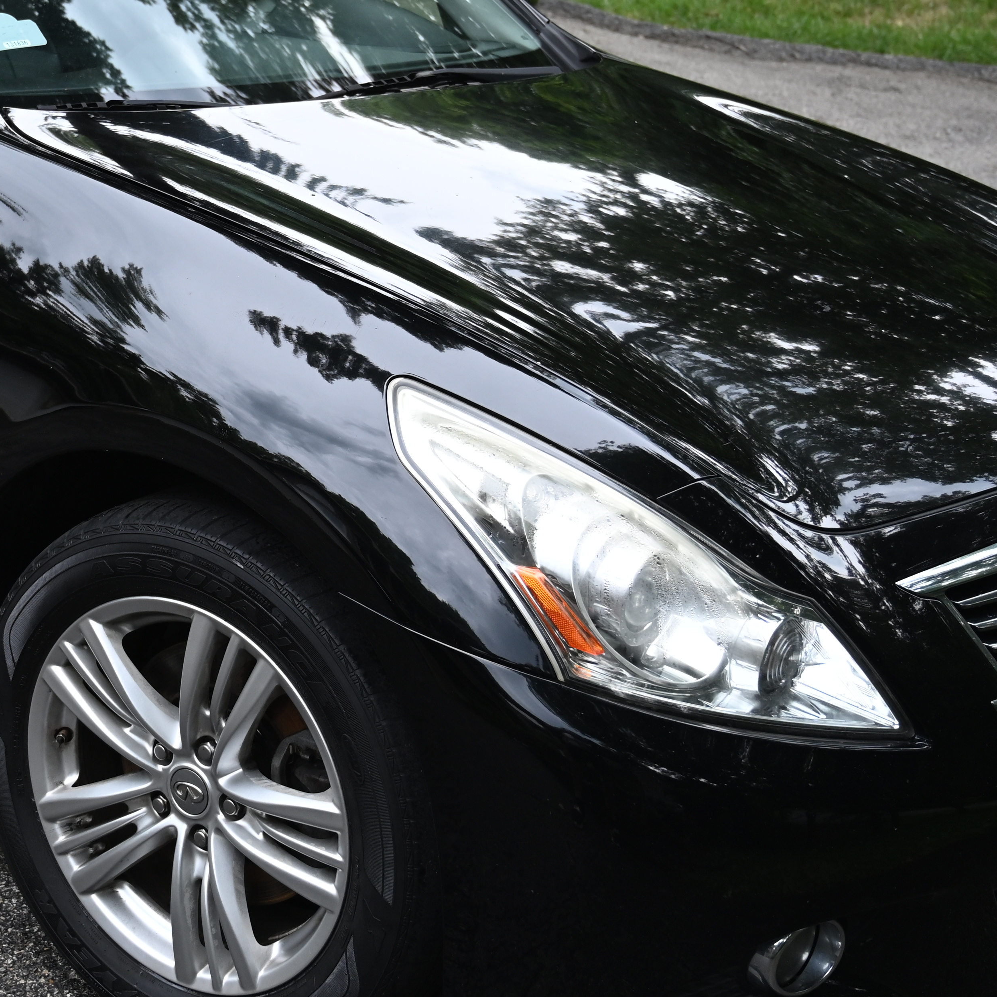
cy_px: 390
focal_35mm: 62
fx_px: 2020
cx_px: 171
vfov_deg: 27.6
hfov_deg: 27.1
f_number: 4
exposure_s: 1/250
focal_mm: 30
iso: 400
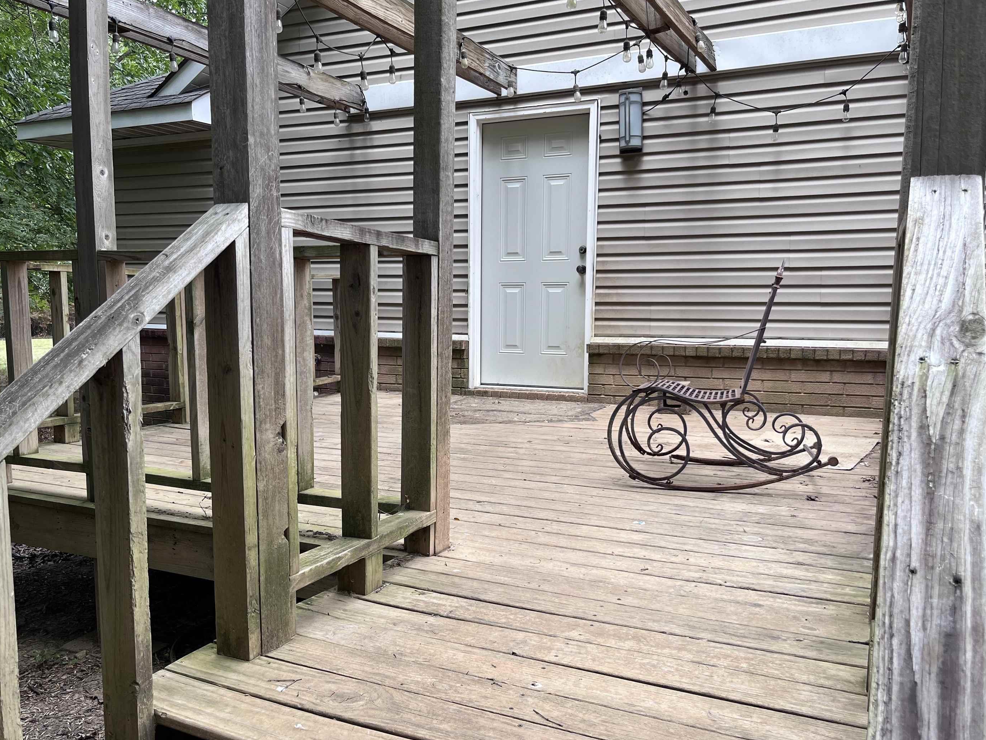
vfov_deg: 48.2
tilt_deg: -7.2
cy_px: 404
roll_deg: -0.2
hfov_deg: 61.7
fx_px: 826
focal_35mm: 29
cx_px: 490
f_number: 1.6
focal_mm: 5.1
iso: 50
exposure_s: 1/422
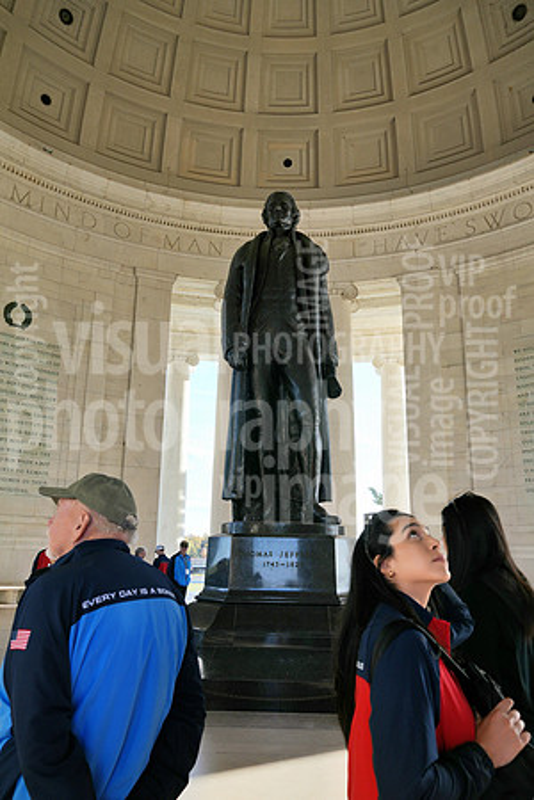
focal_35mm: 27
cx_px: 267
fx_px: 601
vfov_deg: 67.4
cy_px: 400
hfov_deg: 47.9
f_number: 5.6
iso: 100
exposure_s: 1/100
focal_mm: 18
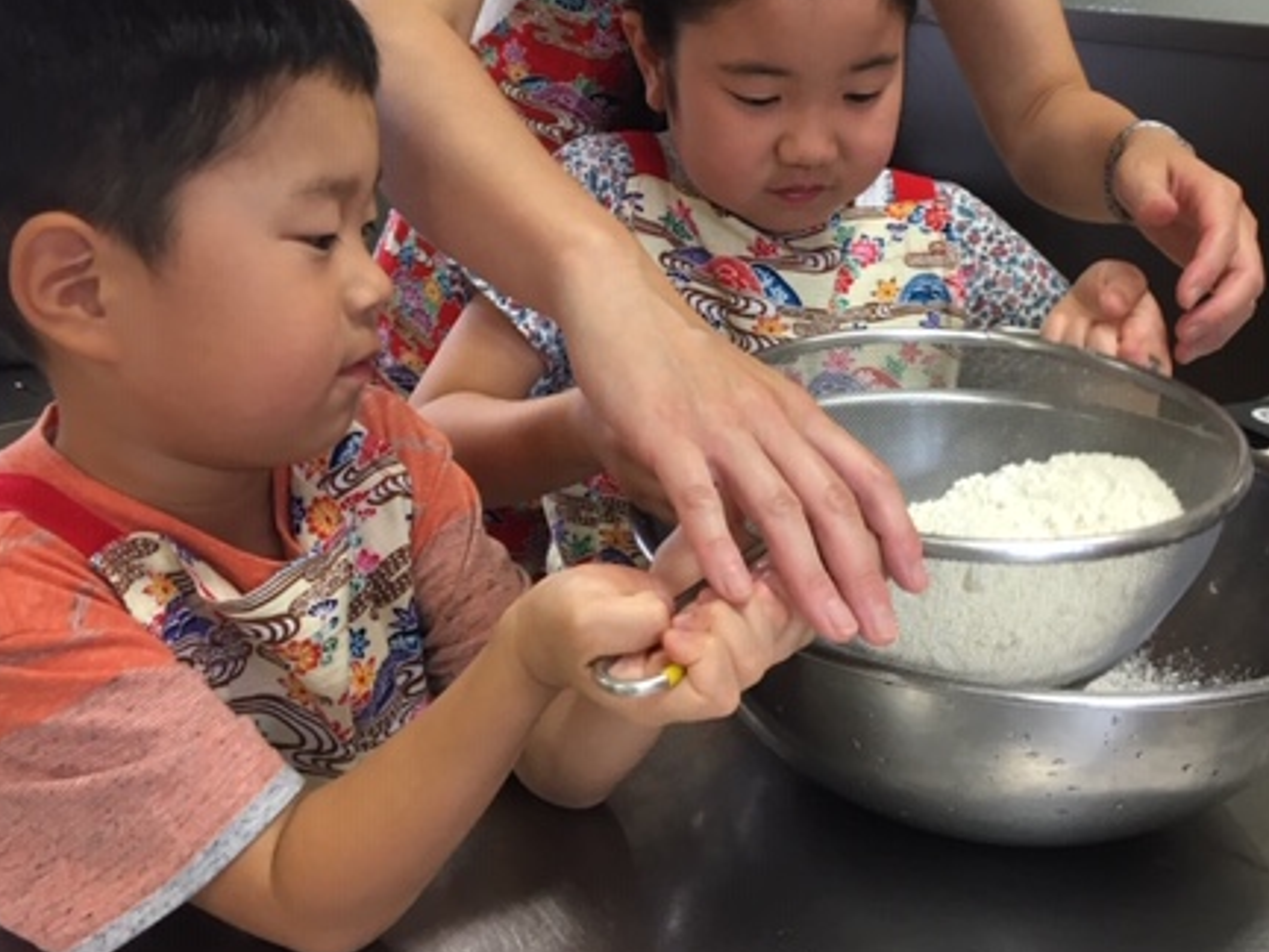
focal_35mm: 43
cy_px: 288
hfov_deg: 43.8
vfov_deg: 33.2
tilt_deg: -12.7
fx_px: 1576
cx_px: 705
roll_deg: -1.3
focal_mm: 4.15
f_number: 2.2
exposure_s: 1/30
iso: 40
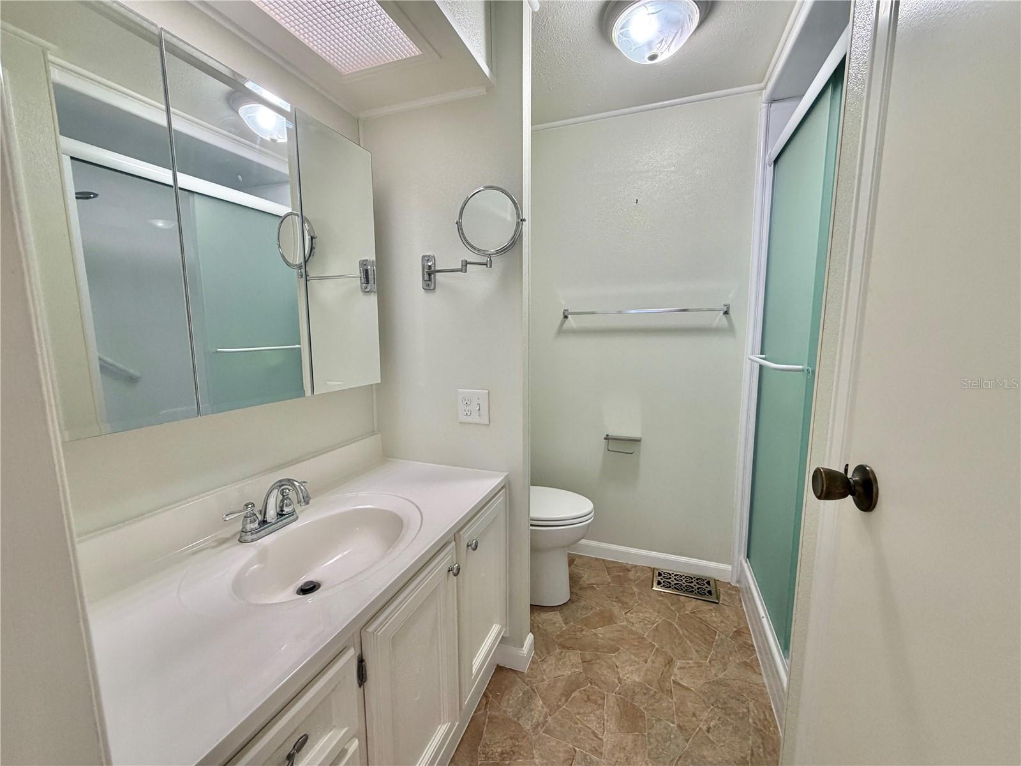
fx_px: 413
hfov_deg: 102.1
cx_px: 510
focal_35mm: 14
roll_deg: +0.9
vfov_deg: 85.7
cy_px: 383
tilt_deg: -7.7
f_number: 2.2
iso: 160
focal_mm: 2.22
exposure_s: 1/120
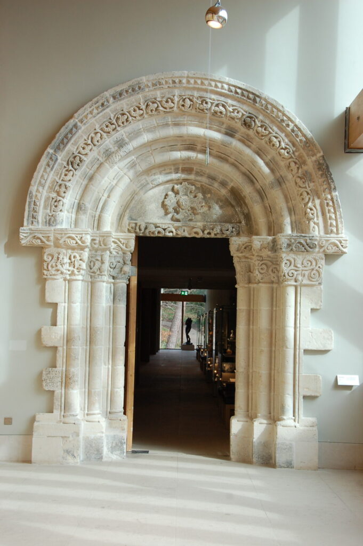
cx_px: 182
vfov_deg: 33.4
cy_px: 273
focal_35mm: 60
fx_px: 909
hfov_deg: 22.6
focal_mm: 40
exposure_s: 1/60
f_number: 8
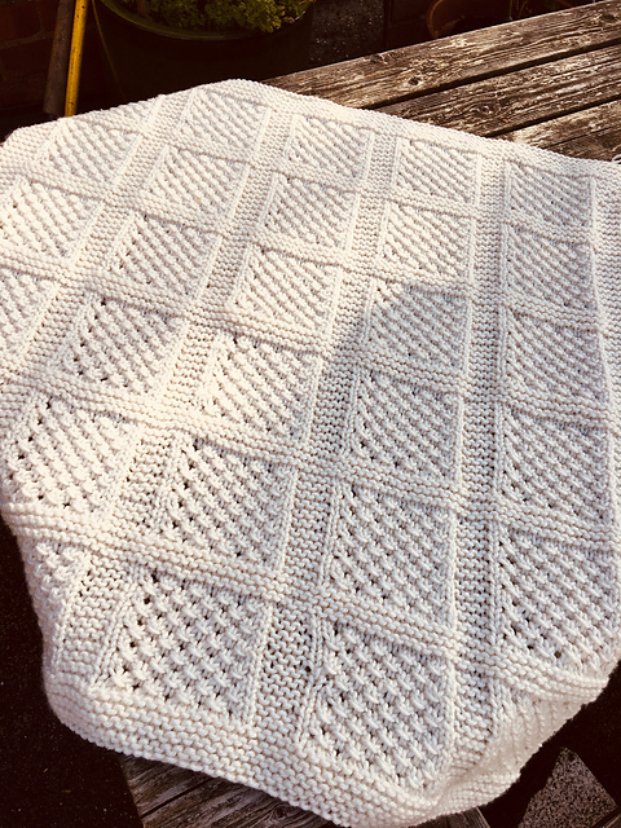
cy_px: 414
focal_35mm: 29
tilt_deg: -54.2
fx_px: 694
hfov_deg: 48.2
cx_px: 310
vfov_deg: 61.7
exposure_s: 1/916
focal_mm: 4.15
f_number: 2.2
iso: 25
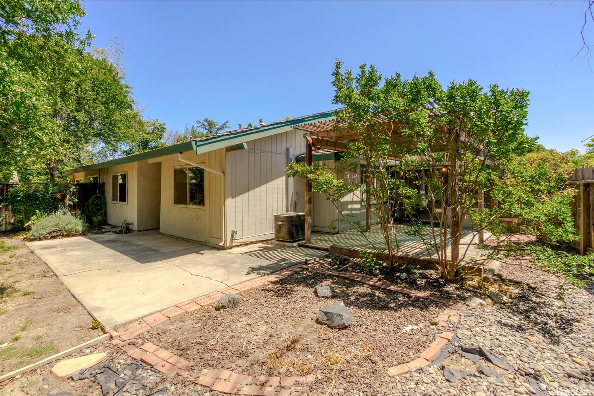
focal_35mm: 16
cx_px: 297
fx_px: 264
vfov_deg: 73.7
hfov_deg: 96.7
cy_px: 198
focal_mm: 11
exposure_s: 1/125
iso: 100
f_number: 8
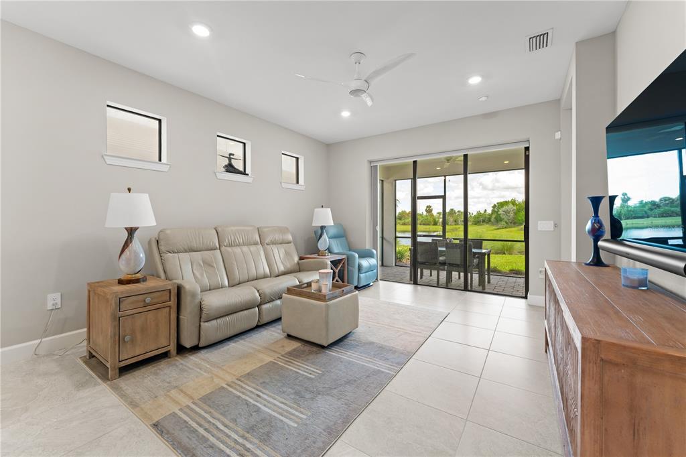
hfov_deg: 104.3
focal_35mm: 14
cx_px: 343
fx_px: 267
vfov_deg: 81.2
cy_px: 228
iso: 100
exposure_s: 1/4
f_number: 7.1
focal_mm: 14
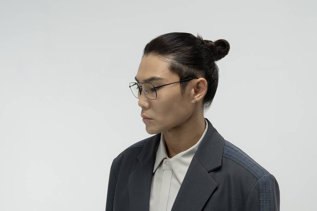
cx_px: 158
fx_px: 511
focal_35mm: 58
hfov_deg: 34.5
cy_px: 106
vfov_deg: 23.4
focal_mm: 58
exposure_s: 1/125
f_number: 16
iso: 250
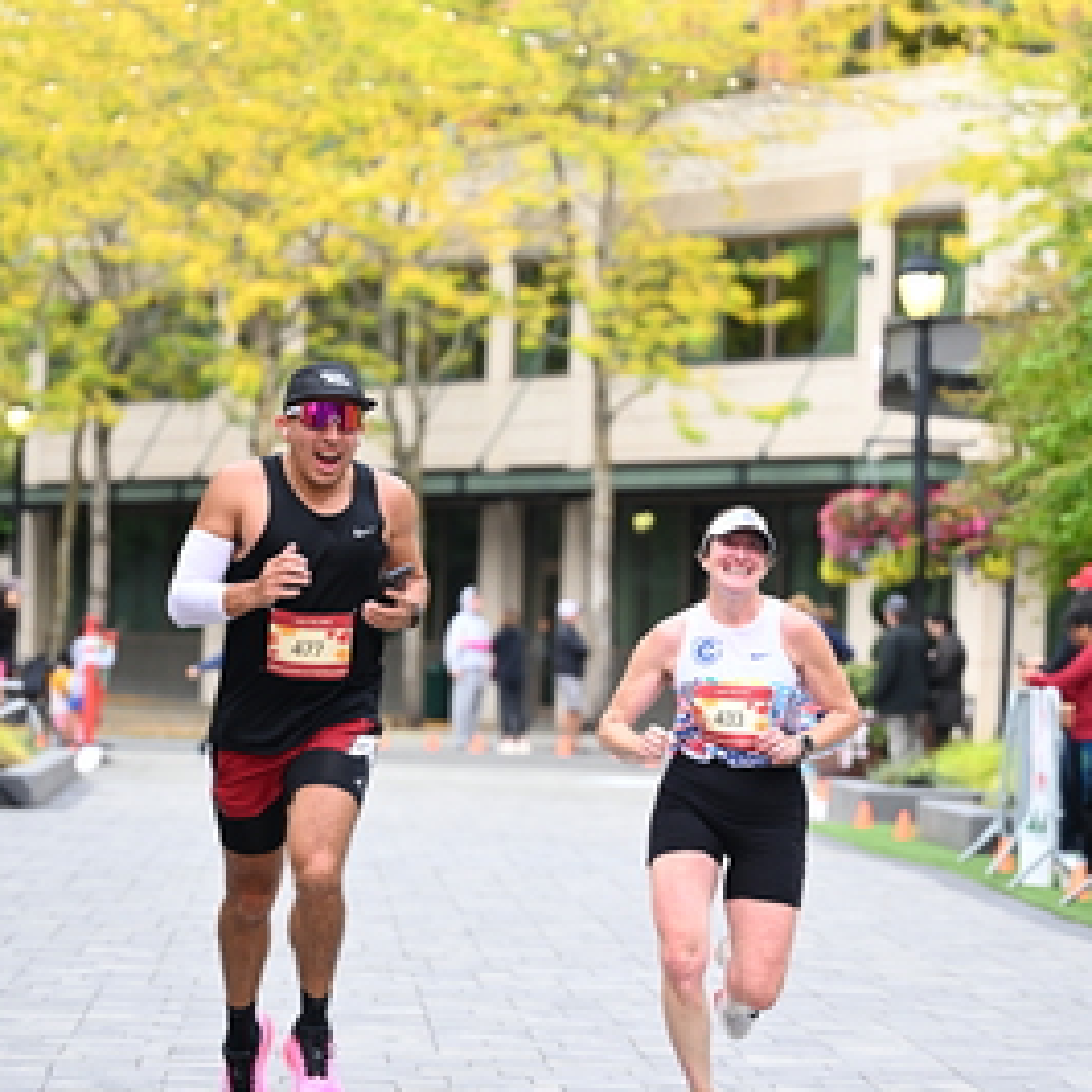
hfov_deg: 10.2
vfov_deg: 10.2
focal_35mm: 172
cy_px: 579
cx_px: 634
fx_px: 6139
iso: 1000
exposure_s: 1/1600
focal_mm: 98
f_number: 2.8
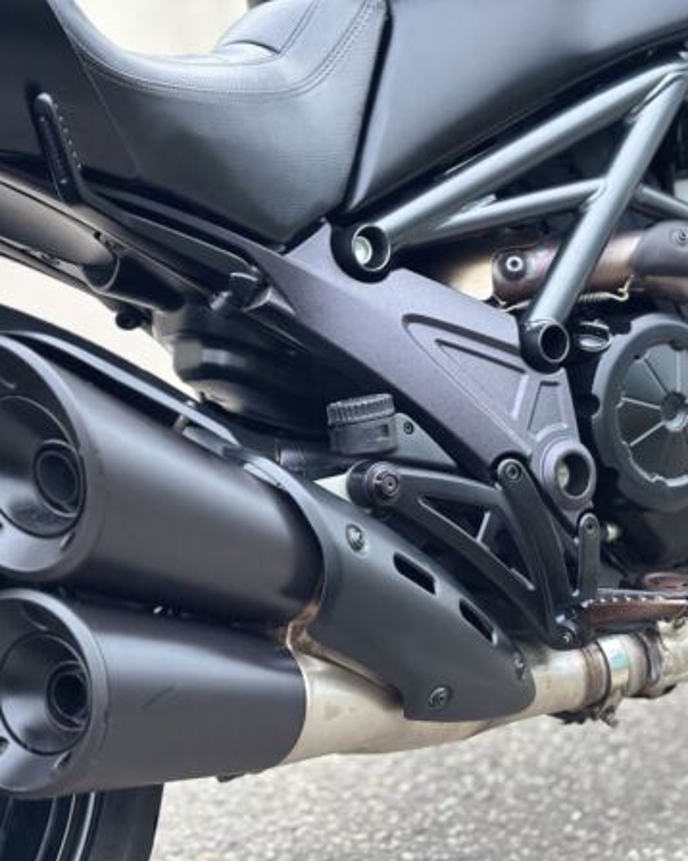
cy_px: 430
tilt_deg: -14.6
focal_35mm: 68
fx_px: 1732
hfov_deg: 22.5
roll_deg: +3.2
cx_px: 298
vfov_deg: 27.9
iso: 320
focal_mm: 5.96
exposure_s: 1/29
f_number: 1.6
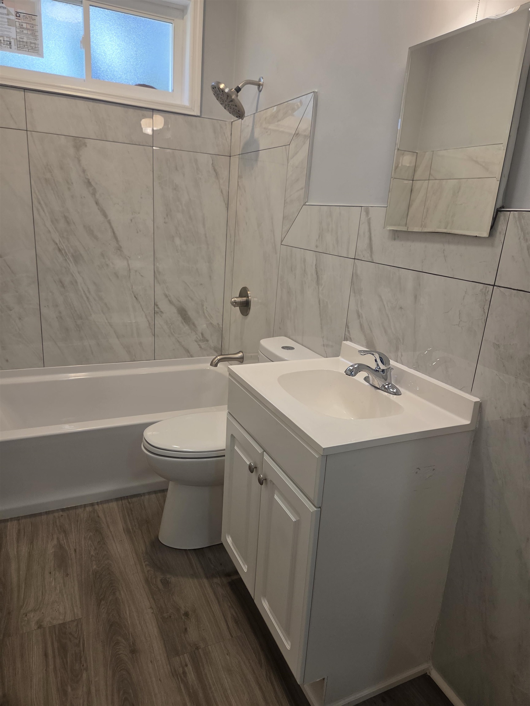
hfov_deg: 58.9
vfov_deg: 73.9
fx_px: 470
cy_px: 353
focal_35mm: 23
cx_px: 265
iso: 125
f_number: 1.8
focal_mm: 5.4
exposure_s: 1/120
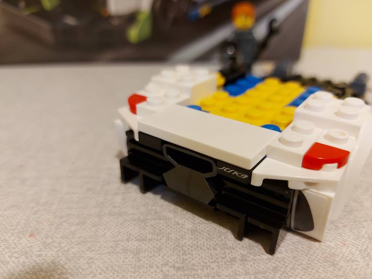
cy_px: 144
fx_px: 269
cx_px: 185
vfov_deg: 54.9
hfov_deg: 69.4
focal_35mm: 25
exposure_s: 1/25
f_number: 1.8
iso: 320
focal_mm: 5.23
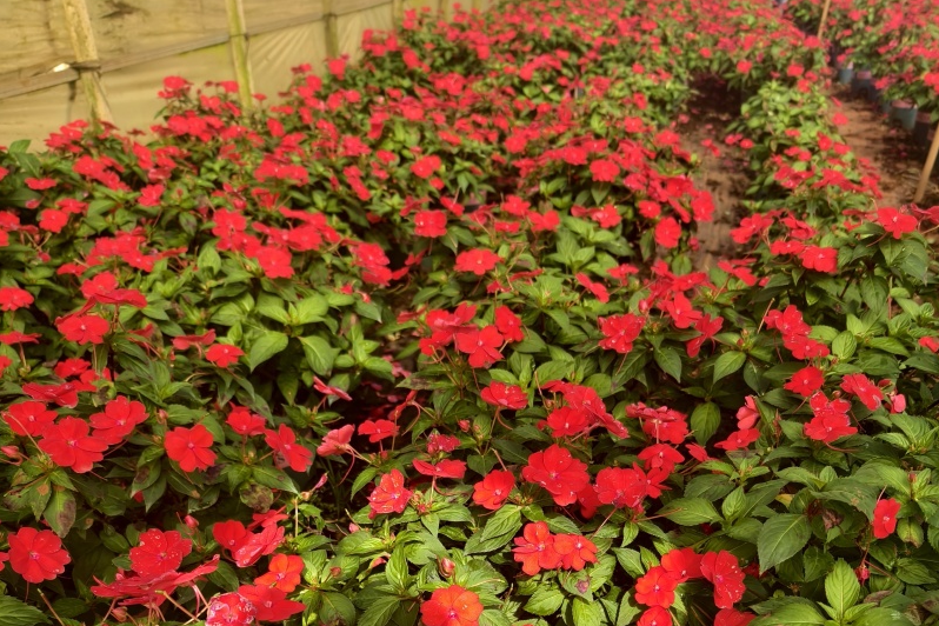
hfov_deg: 58.7
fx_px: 835
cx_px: 470
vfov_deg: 37.5
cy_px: 598
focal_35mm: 32
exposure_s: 1/901
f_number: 1.75
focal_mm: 8.67
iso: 50
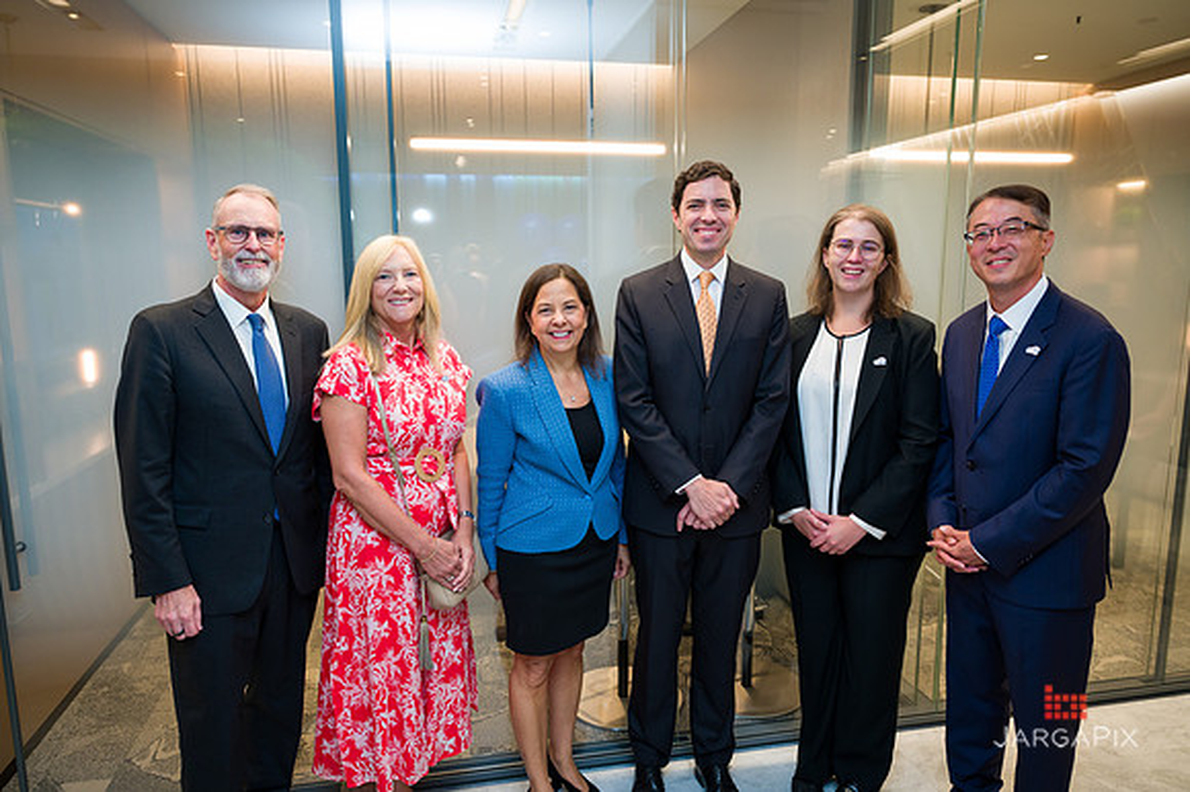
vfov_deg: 52.5
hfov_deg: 73.1
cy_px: 396
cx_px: 595
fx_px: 803
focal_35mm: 24
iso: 1000
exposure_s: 1/200
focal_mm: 24
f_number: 3.5
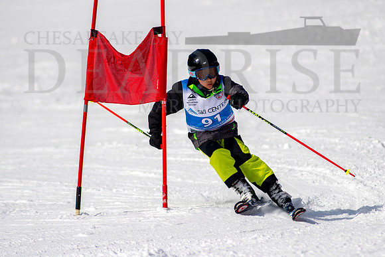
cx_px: 192
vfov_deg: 2.1
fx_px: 6904
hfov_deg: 3.2
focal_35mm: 645
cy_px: 127
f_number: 2.8
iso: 100
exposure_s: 1/6400
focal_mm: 300
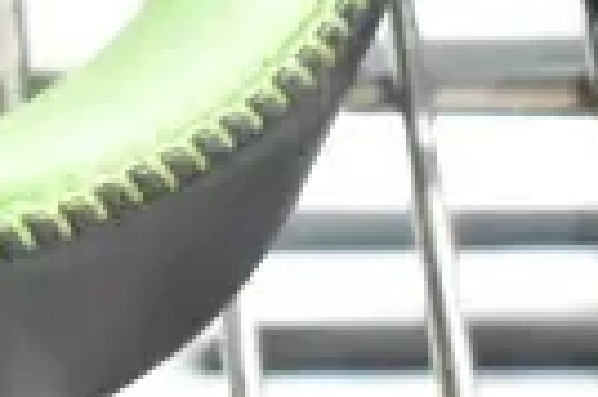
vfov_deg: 5.9
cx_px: -732
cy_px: -132
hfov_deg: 8.3
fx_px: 3849
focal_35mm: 232
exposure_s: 1/50
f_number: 4.5
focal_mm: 34
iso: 11400
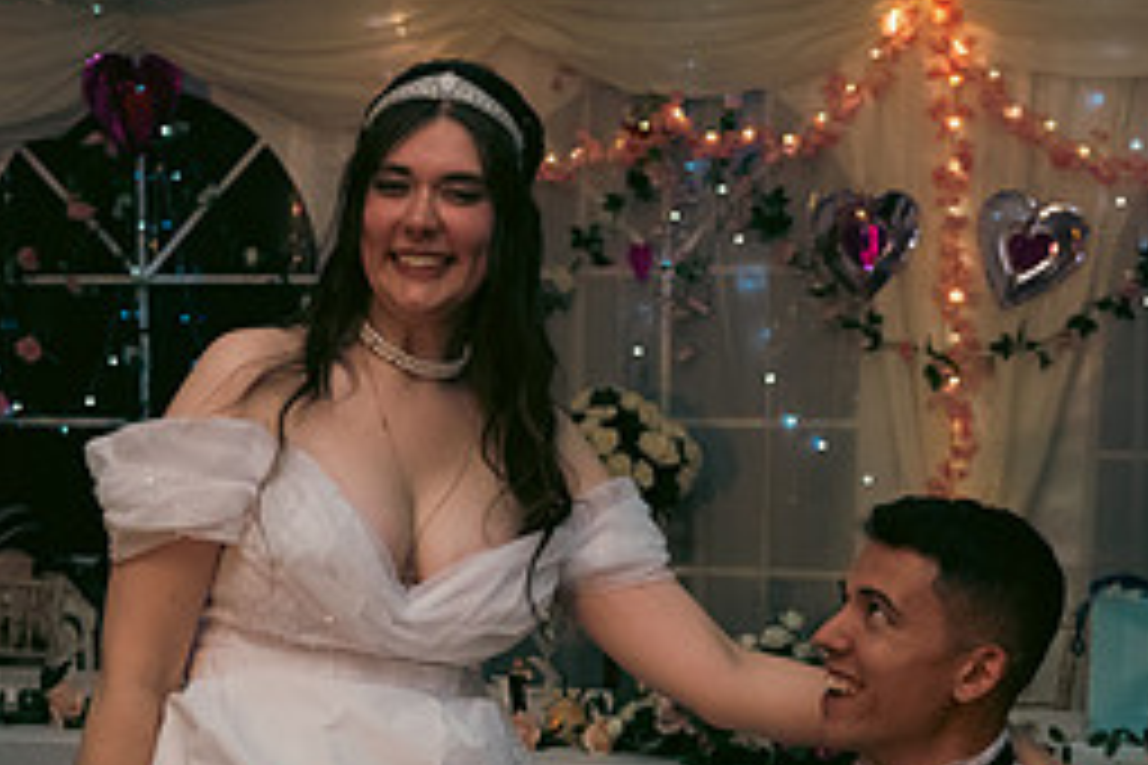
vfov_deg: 16.2
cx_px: 437
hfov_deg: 24.7
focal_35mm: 82
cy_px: 803
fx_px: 2615
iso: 800
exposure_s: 1/160
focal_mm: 36
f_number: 3.5
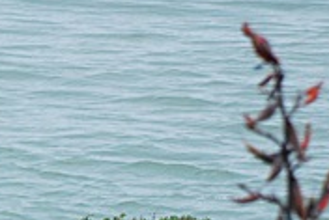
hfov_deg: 4.2
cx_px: -357
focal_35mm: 478
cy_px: 438
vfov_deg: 2.9
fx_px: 4376
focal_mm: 70
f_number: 5.6
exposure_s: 1/200
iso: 400
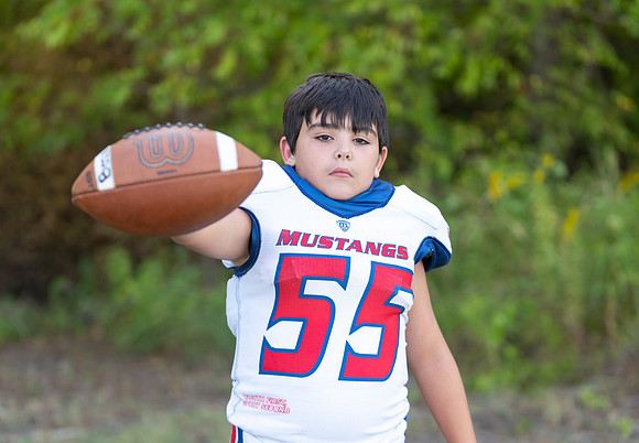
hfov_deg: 21.3
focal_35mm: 95
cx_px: 326
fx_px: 1702
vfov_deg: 14.8
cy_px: 234
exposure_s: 1/320
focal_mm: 87
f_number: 2.8
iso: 250
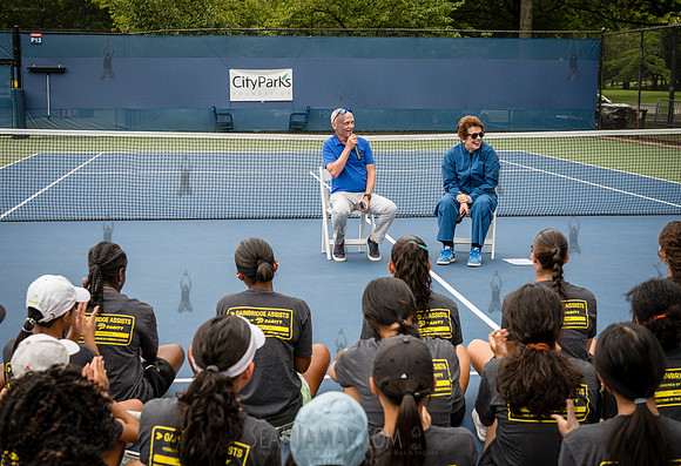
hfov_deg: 37.6
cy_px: 246
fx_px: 998
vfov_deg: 26.3
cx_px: 311
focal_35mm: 52
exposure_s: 1/160
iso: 200
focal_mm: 48
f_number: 4.5
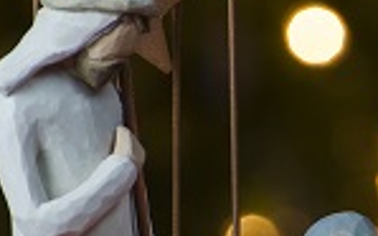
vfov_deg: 1.0
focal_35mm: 1280
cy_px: 266
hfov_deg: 1.6
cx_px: 426
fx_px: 13181
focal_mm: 250
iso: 100
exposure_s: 1
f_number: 5.6
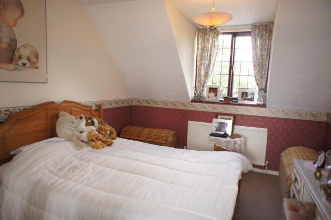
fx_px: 220
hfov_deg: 73.8
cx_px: 166
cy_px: 110
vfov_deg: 53.0
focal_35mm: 24
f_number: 2.8
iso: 200
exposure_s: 1/60
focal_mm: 16
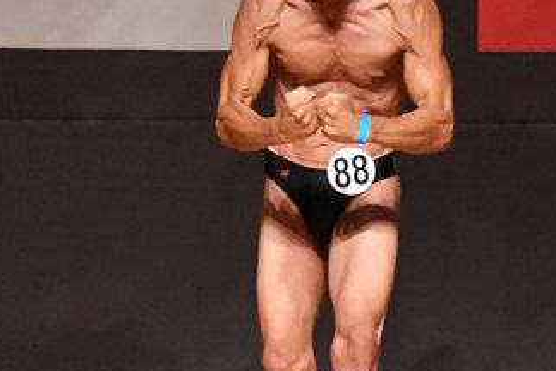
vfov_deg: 1.9
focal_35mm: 718
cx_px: 241
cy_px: 222
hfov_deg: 2.9
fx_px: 11088
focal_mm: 200
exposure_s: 1/400
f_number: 5.6
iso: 12800
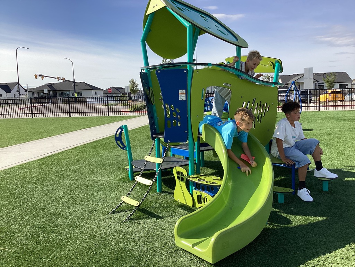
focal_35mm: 31
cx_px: 178
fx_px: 318
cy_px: 134
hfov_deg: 58.4
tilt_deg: -10.2
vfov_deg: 45.4
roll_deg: -0.3
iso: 25
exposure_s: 1/1101
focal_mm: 3.3
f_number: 2.4
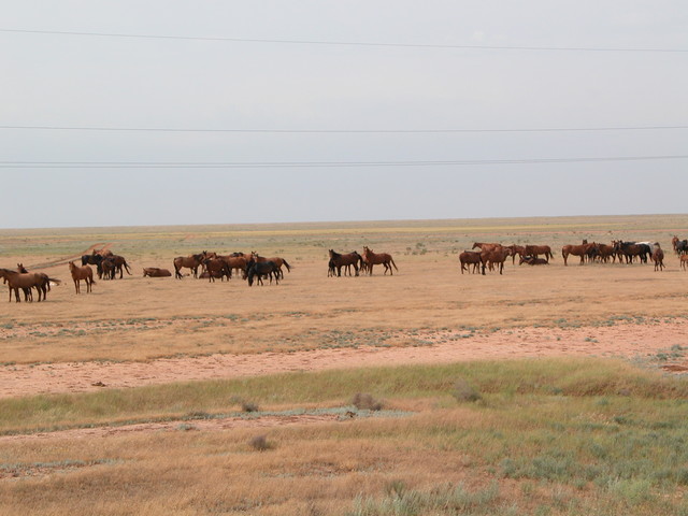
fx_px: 1988
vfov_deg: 14.8
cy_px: 258
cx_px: 344
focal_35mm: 100
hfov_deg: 19.6
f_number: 6.5
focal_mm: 25.4
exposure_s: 1/457
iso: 100
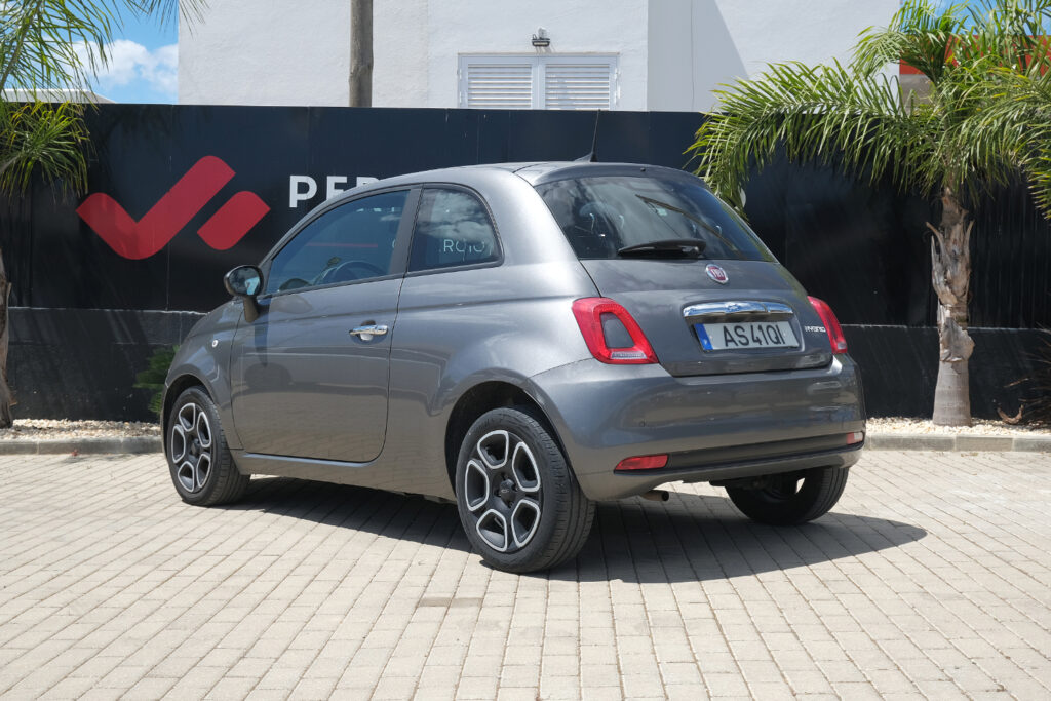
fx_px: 1343
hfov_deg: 42.7
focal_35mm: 46
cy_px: 350
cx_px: 526
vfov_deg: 29.3
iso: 160
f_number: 9
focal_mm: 30.5
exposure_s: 1/200
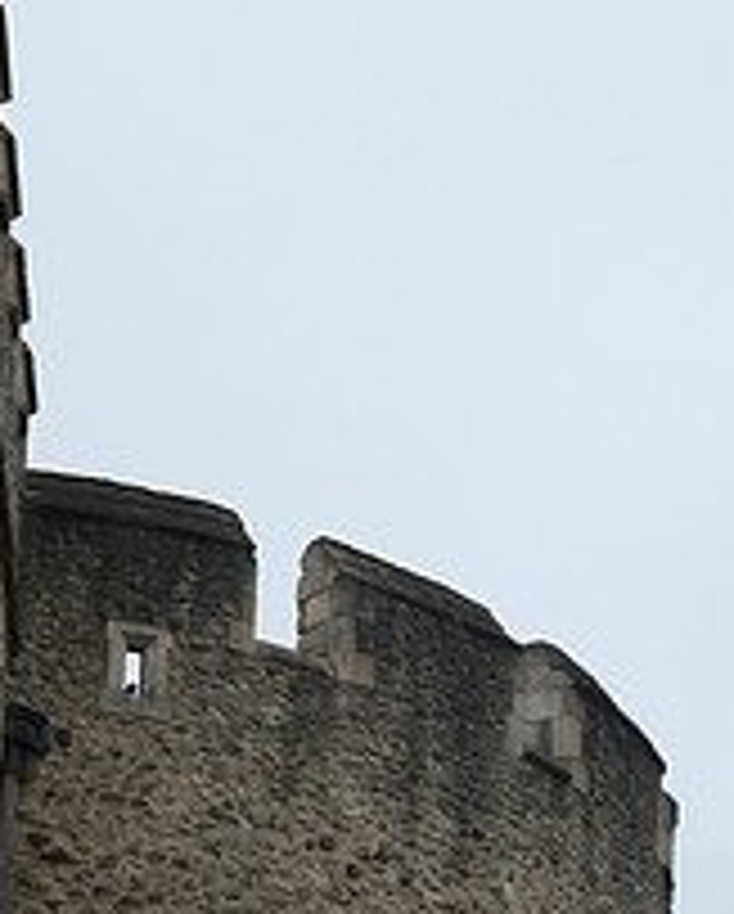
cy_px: 1211
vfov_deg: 13.8
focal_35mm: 134
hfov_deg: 11.4
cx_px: 759
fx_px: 3631
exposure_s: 1/500
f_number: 4.2
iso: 200
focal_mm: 18.2
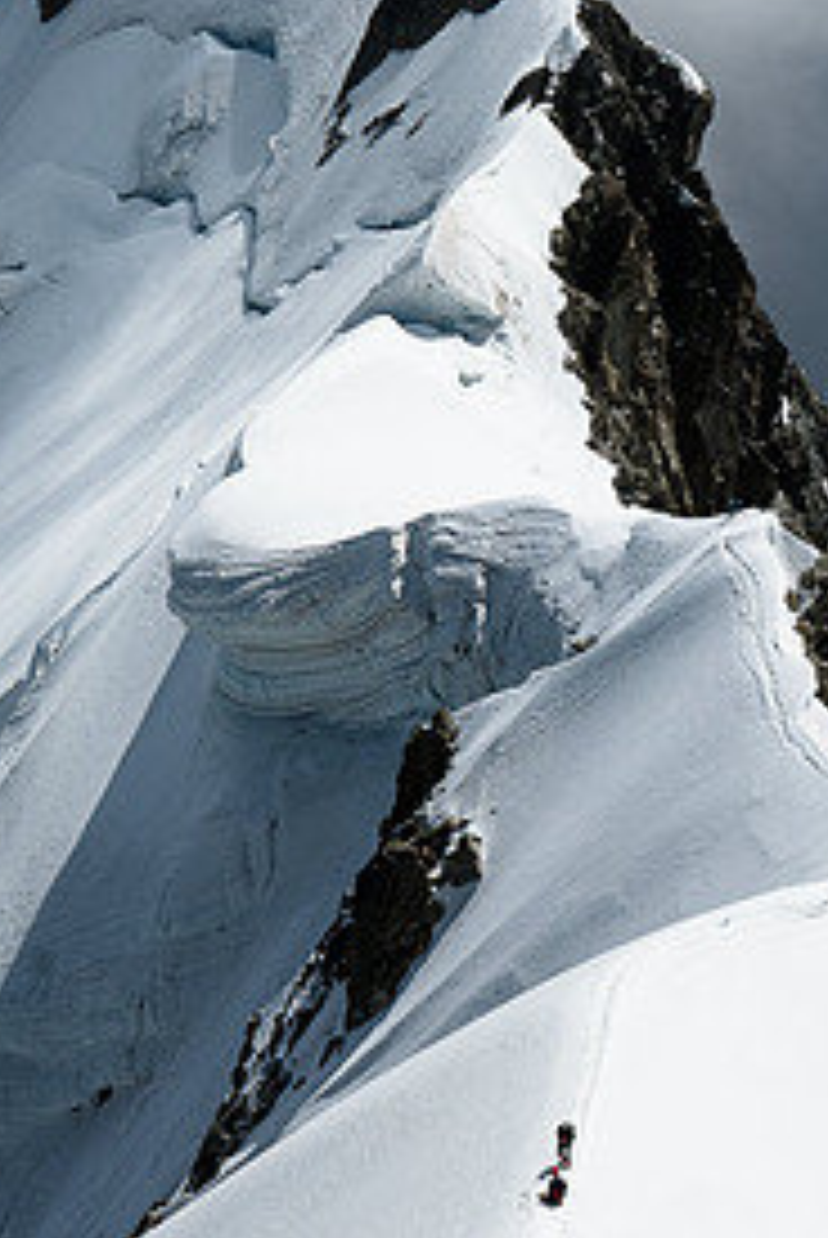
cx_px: 353
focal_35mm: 67
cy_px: 491
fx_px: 2306
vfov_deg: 30.0
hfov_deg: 20.3
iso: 200
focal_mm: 18.6
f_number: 8
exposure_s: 1/1600
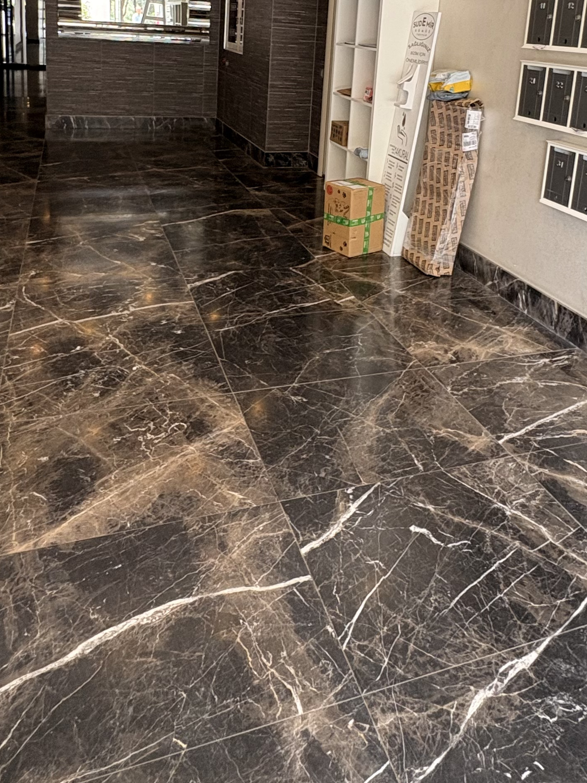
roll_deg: -3.8
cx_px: 312
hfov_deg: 46.8
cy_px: 158
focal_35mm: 30
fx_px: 678
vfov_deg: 55.8
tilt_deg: -9.8
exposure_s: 1/100
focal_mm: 2.22
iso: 160
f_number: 2.2
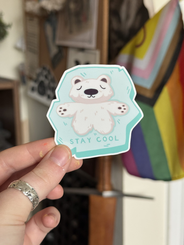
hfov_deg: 30.3
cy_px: 122
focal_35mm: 48
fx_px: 340
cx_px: 92
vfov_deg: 39.7
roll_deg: +0.4
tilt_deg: -11.0
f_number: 1.78
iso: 160
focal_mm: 6.76
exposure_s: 1/60
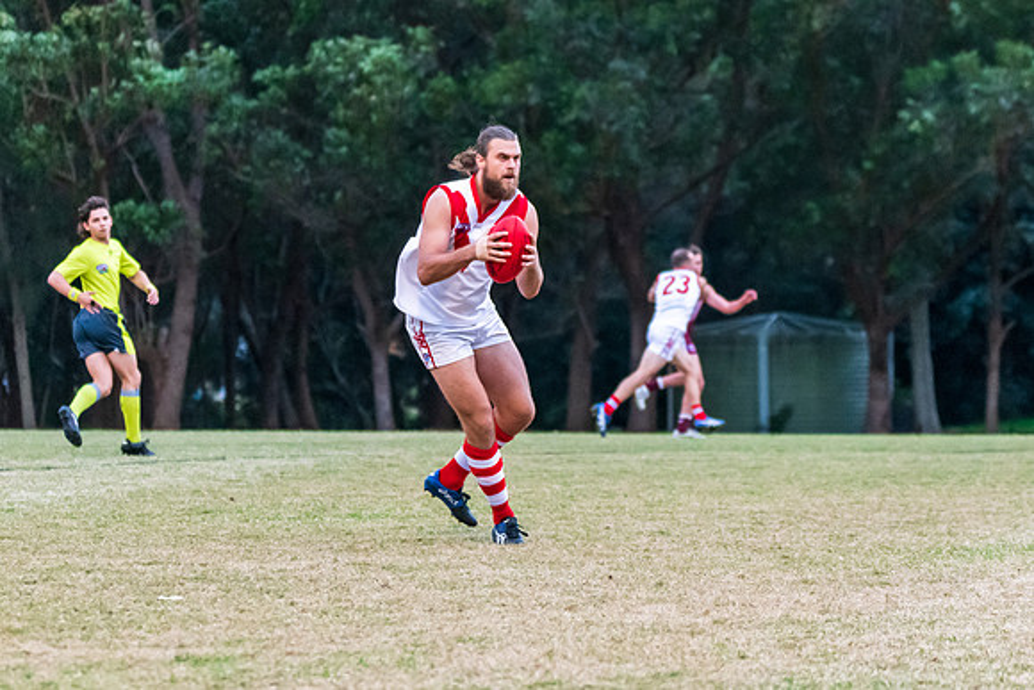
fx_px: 7222
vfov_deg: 5.5
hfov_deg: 8.2
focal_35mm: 251
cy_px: 351
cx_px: 535
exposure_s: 1/1000
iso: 3200
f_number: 5
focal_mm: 150
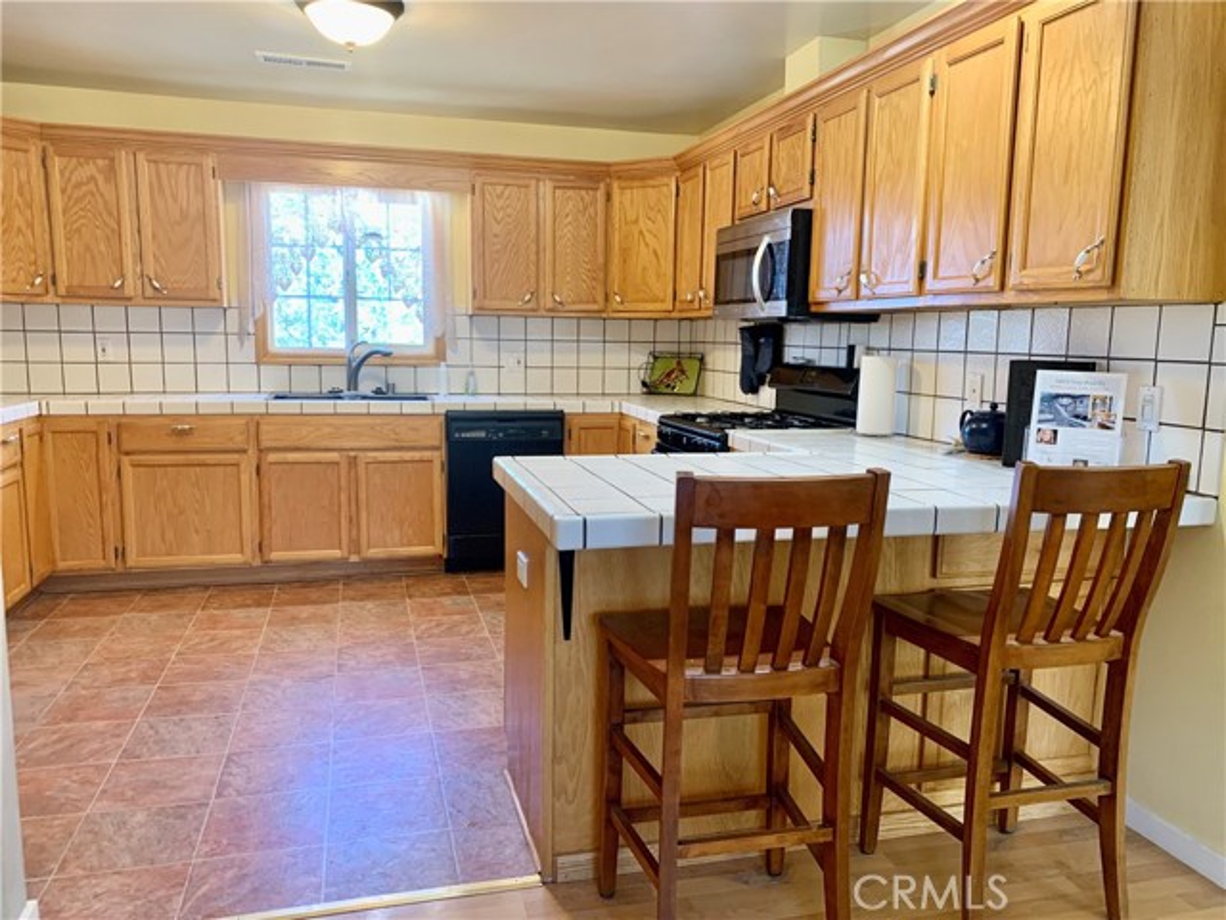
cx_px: 613
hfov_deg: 67.3
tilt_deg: -7.7
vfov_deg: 53.1
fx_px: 921
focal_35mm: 26
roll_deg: -1.9
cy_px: 460
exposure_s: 1/60
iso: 160
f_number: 1.8
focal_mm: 4.25
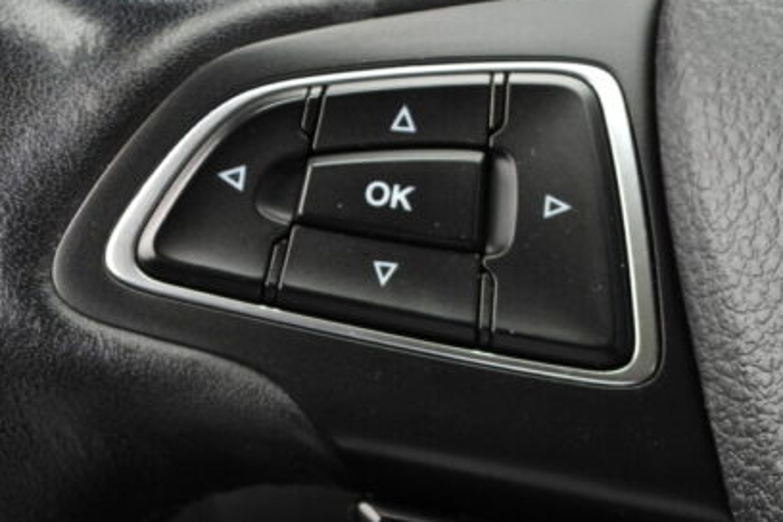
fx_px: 2371
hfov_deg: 18.7
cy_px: 472
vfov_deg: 12.5
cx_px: 463
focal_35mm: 109
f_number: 3.5
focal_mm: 10.7
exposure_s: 1/80
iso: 100
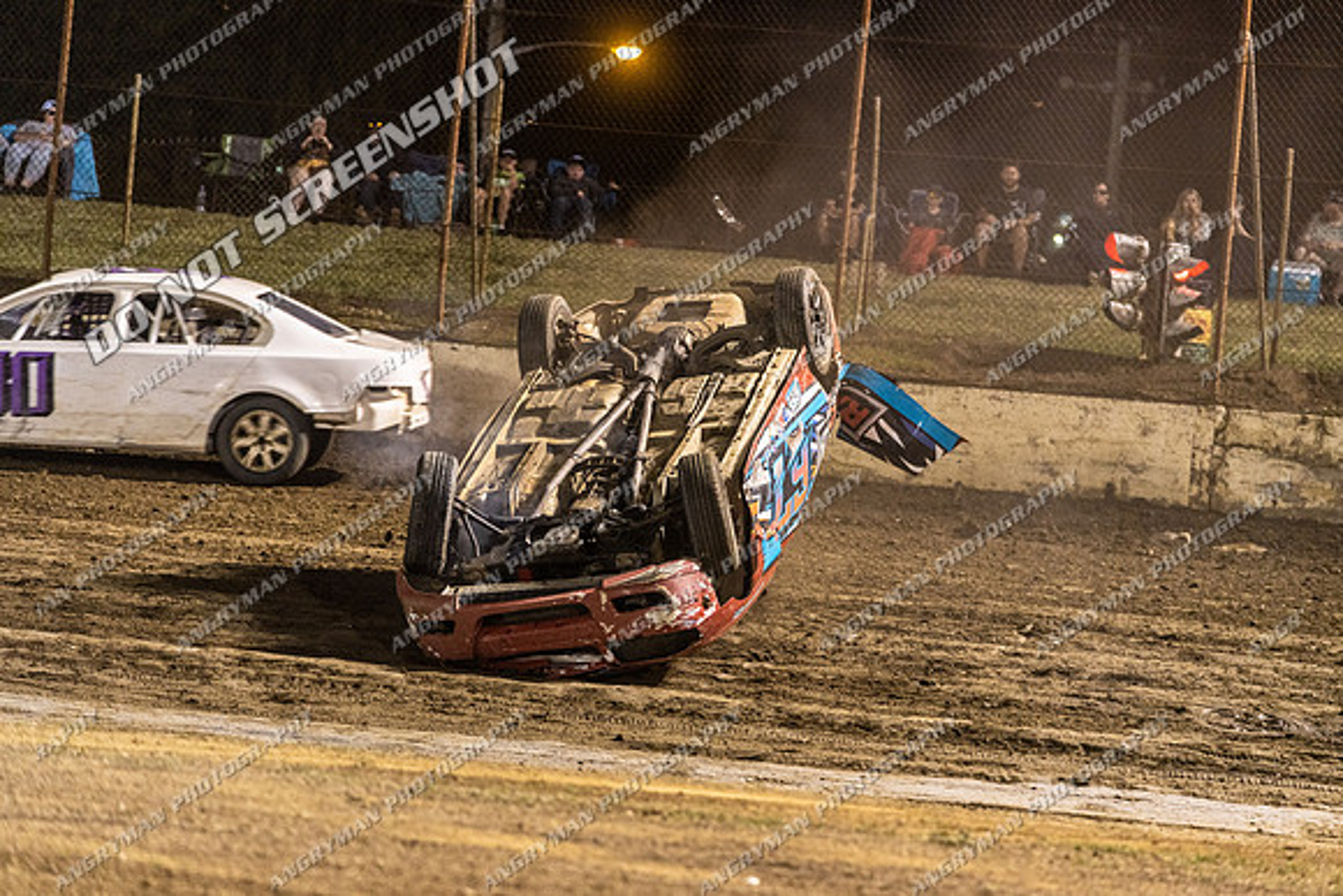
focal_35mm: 115
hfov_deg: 17.8
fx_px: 4291
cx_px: 672
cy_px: 448
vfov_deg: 11.9
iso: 1600
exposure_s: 1/160
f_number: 2.8
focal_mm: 115
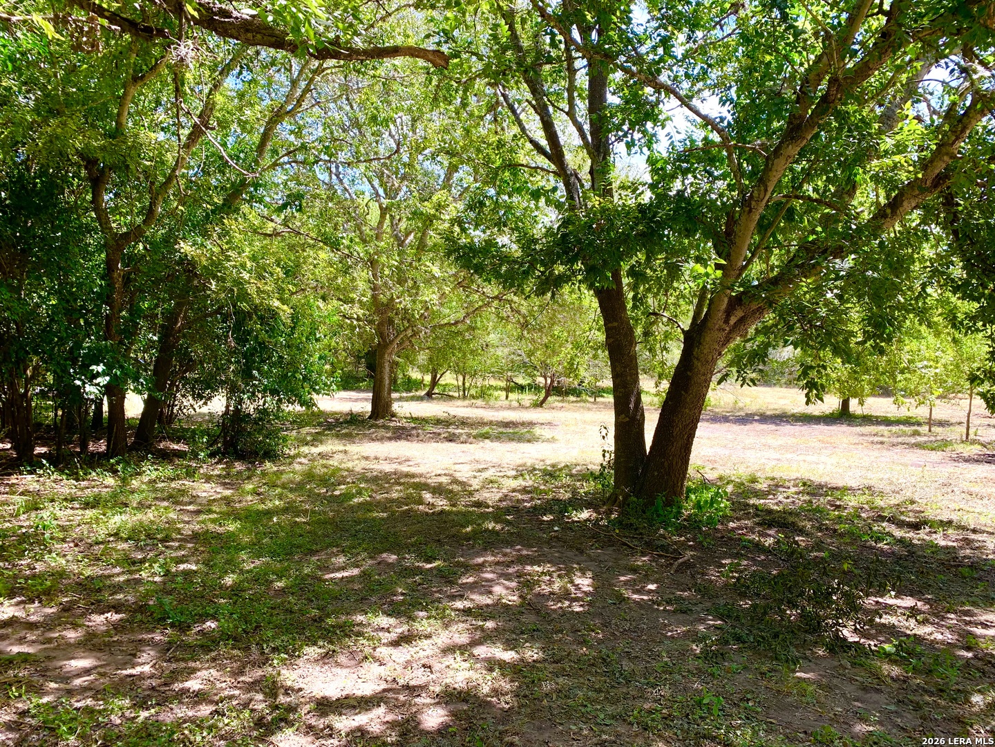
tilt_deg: -1.7
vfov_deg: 53.1
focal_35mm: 26
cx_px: 498
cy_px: 374
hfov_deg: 67.3
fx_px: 747
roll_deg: -1.9
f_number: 1.8
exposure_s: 1/238
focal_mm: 4.25
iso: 25
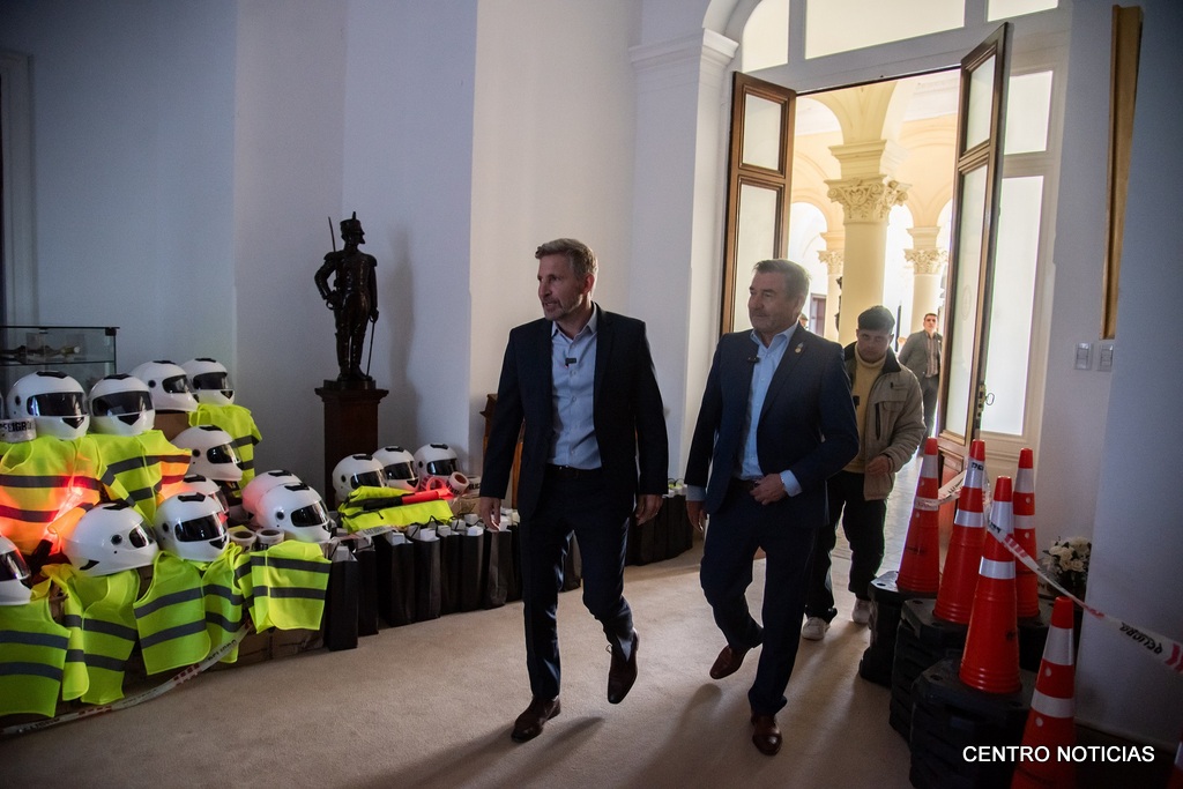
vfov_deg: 53.1
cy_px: 394
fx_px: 789
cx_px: 592
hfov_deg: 73.7
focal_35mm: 24
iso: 1600
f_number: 4
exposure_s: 1/320
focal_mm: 24
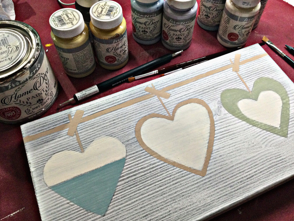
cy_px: 110
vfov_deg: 44.2
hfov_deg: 56.8
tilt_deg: -57.5
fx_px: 272
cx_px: 148
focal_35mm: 32
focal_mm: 3.3
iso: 100
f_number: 2.4
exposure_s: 1/33
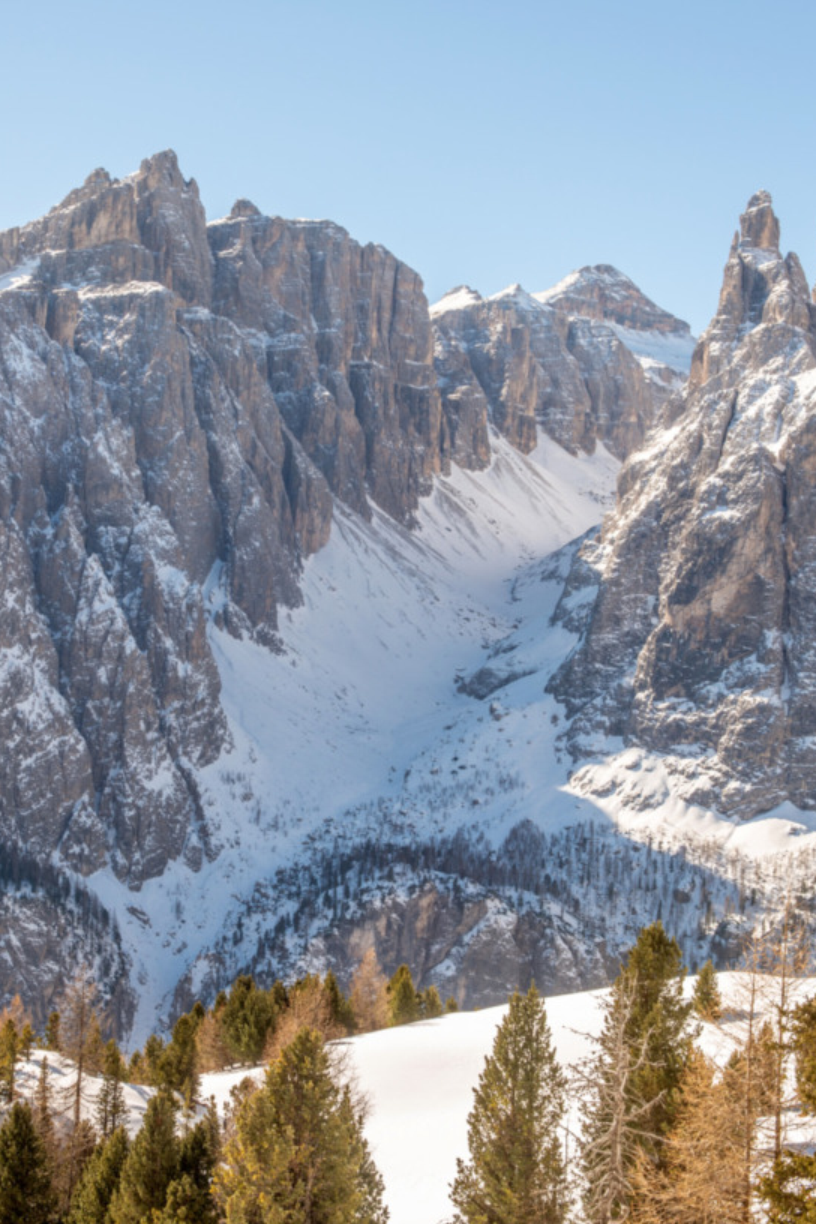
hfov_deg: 19.6
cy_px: 592
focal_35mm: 69
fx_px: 2346
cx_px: 237
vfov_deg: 29.2
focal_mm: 44
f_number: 9
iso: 100
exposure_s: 1/160
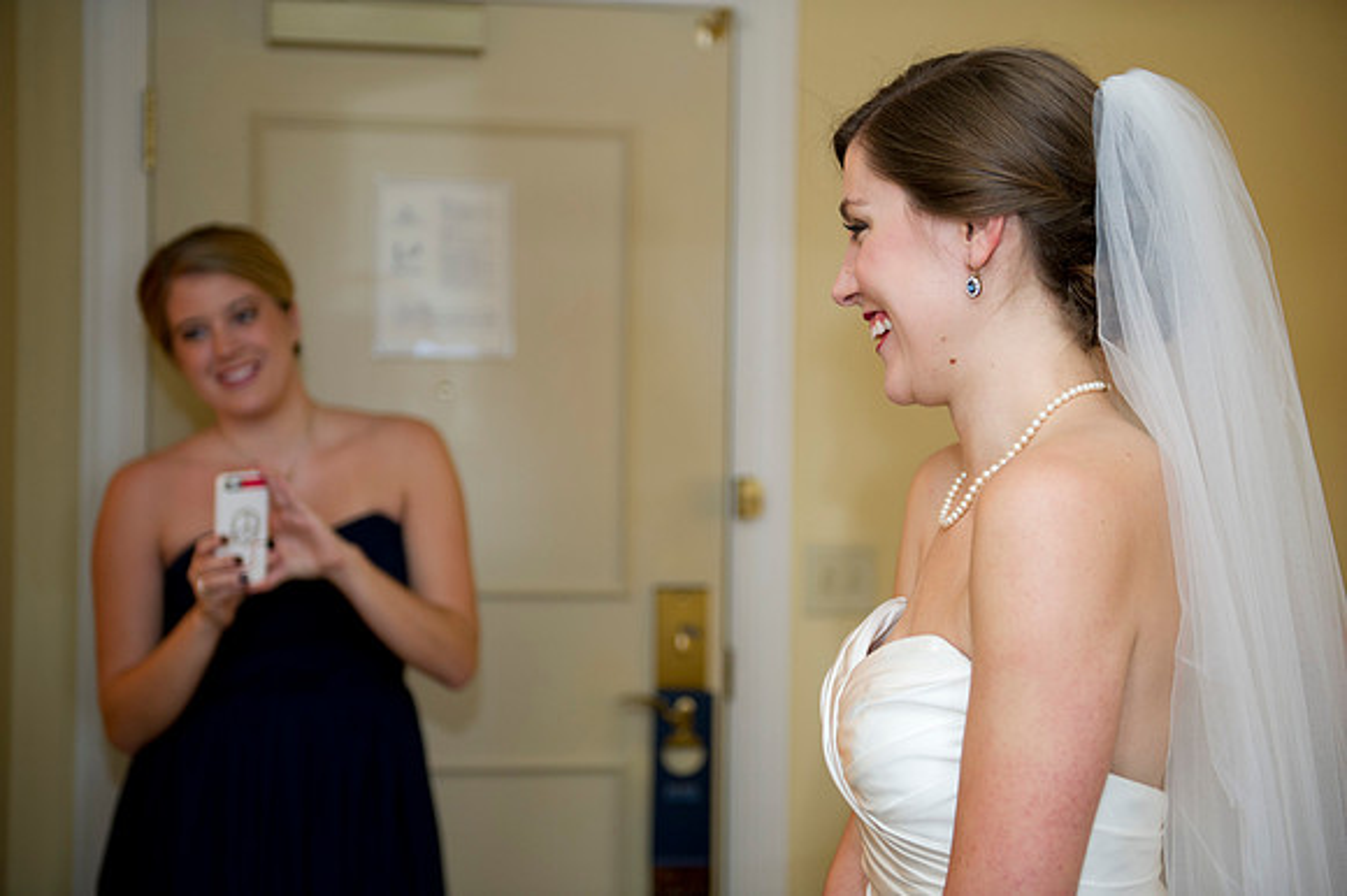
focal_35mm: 60
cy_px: 448
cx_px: 674
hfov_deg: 33.4
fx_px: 2244
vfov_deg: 22.6
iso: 640
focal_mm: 60
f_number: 2.8
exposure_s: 1/125
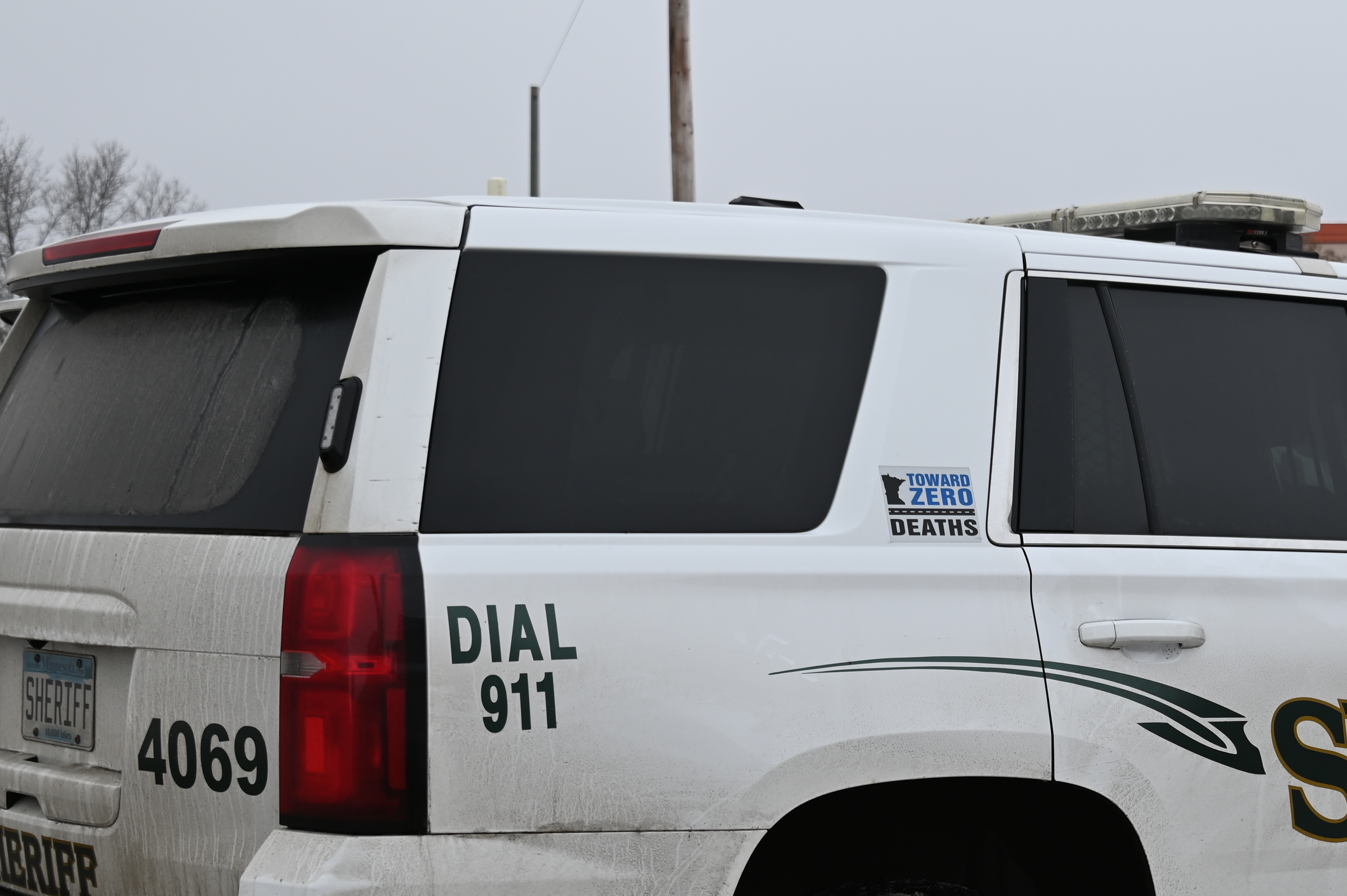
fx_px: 2991
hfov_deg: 25.0
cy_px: 652
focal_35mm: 80
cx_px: 1032
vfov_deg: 17.0
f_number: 5.6
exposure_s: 1/250
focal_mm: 45
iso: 160
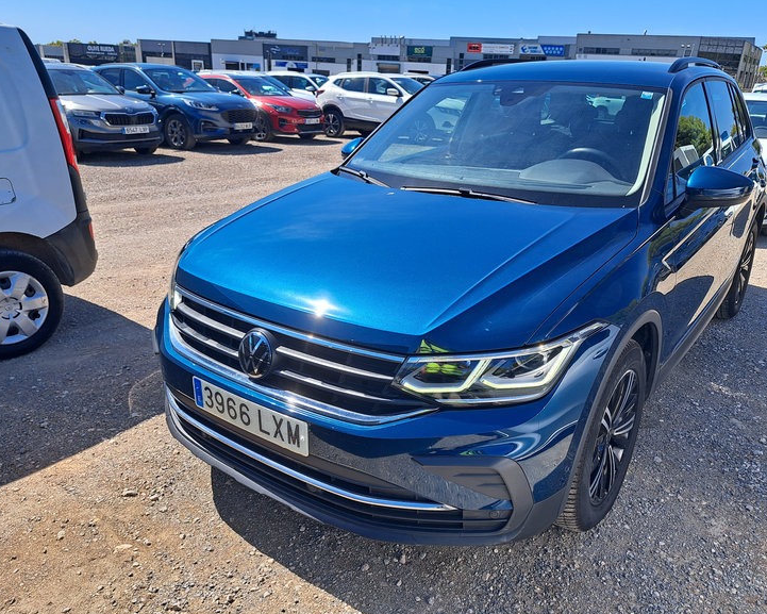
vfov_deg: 54.9
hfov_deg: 66.0
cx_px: 398
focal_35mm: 26
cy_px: 310
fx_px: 590
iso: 50
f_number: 1.8
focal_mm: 5.23
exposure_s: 1/823
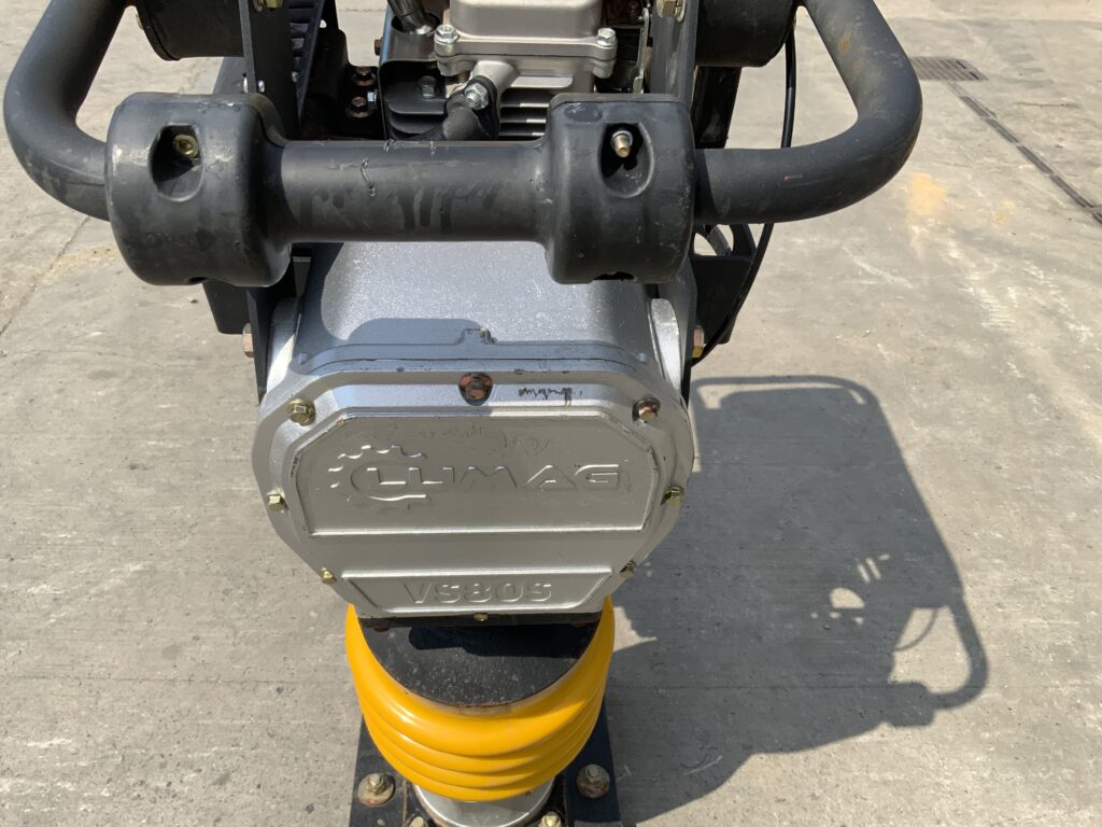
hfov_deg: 61.7
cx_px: 551
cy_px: 414
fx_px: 923
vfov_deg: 48.2
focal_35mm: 29
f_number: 1.8
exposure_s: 1/1786
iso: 16
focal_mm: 3
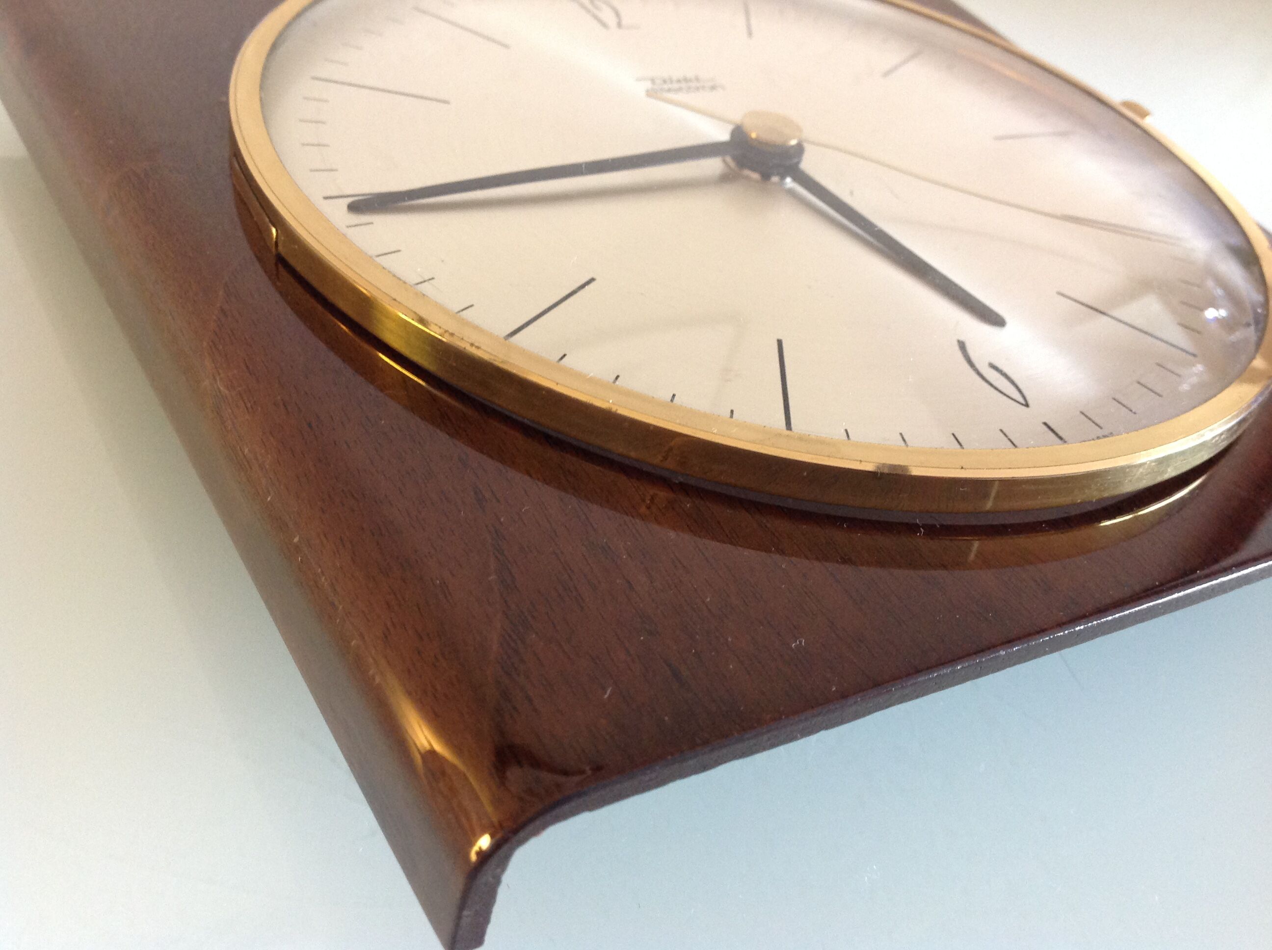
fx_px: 1284
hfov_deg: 52.7
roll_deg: -15.1
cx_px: 636
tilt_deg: -41.4
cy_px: 475
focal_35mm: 35
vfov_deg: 40.6
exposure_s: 1/15
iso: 200
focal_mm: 4.28
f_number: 2.4
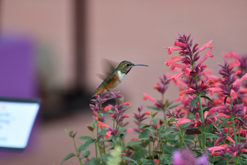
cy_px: 82
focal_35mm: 450
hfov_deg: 4.6
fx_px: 3088
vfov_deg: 3.1
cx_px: 124
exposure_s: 1/500
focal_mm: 300
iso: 400
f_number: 5.6
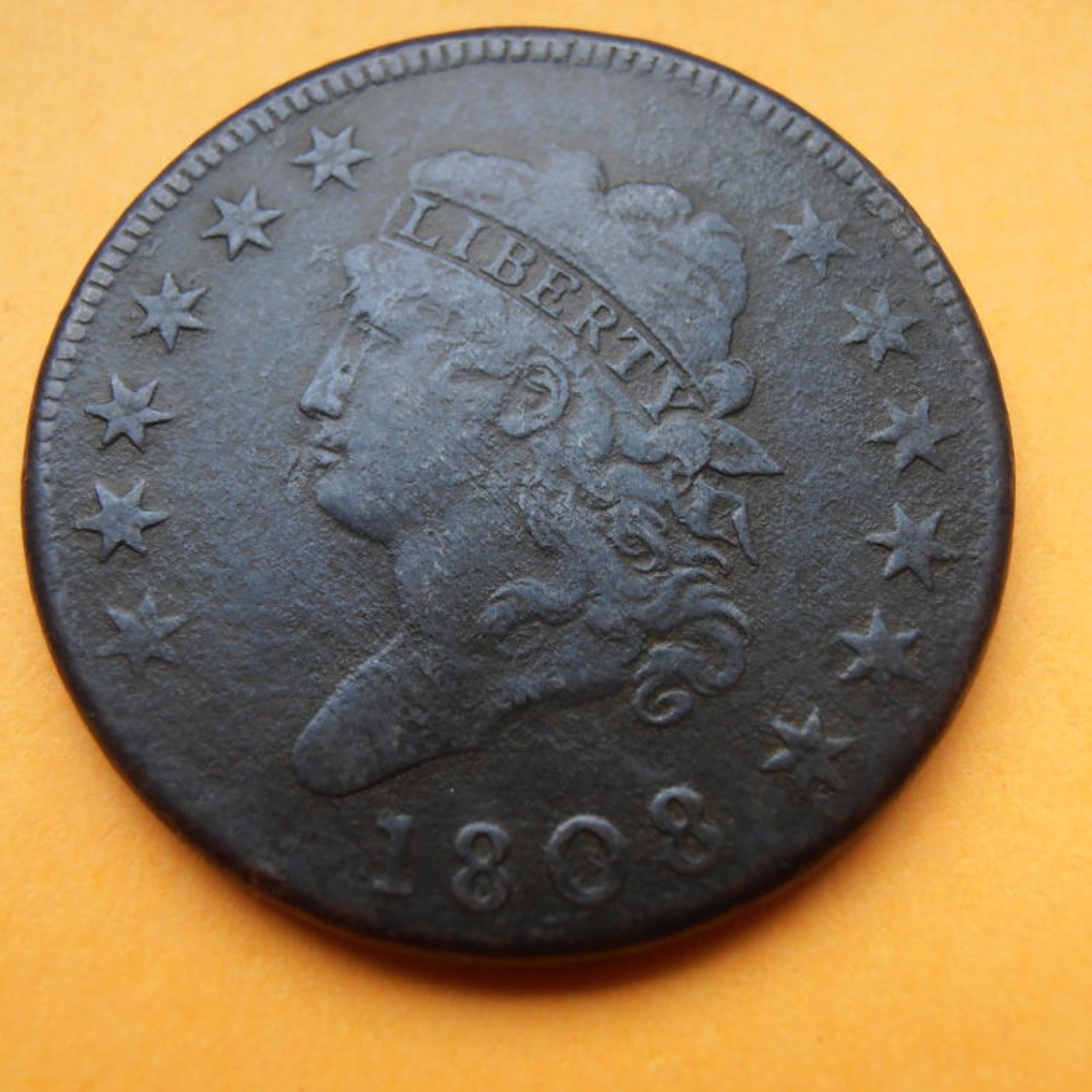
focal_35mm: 44
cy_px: 545
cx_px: 519
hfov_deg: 38.3
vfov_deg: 38.3
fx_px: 1570
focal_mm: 6.61
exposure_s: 1/60
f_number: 3.9
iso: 80
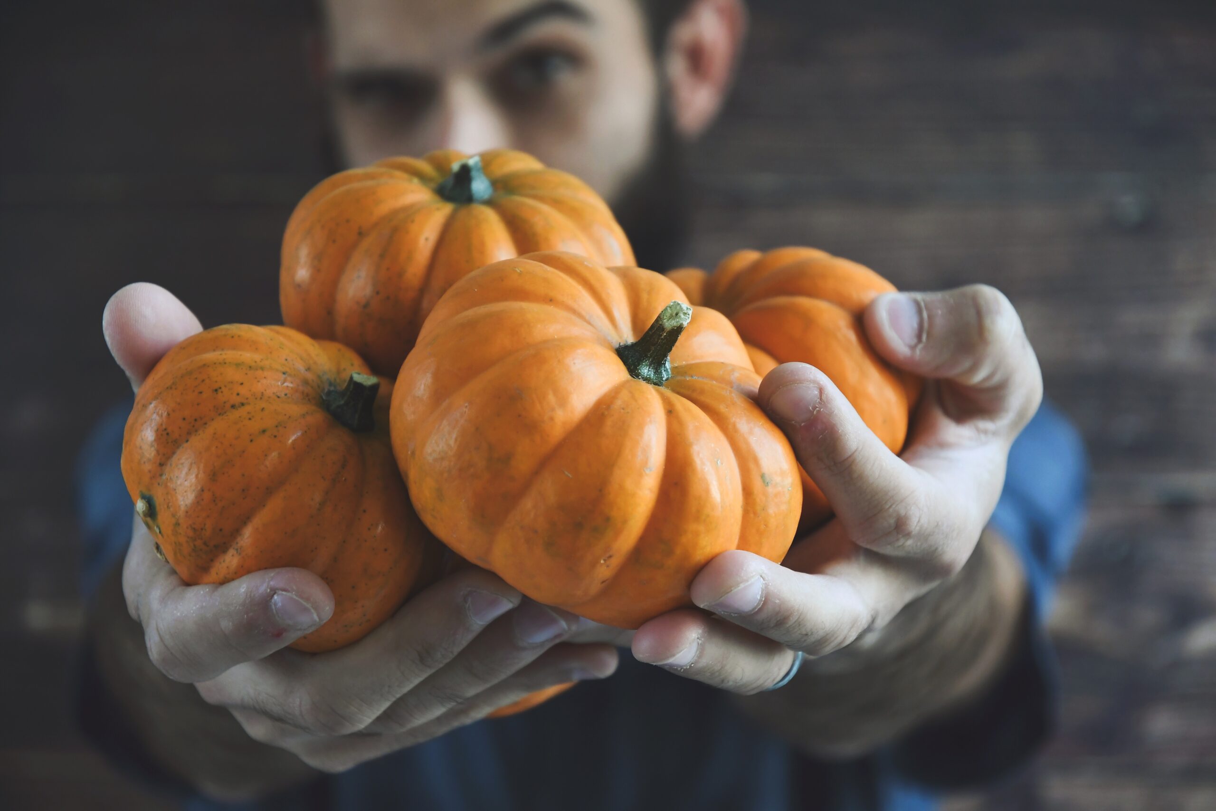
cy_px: 406
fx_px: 3344
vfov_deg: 13.8
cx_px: 608
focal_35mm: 99
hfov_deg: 20.6
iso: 1000
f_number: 4
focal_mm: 66
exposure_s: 1/125
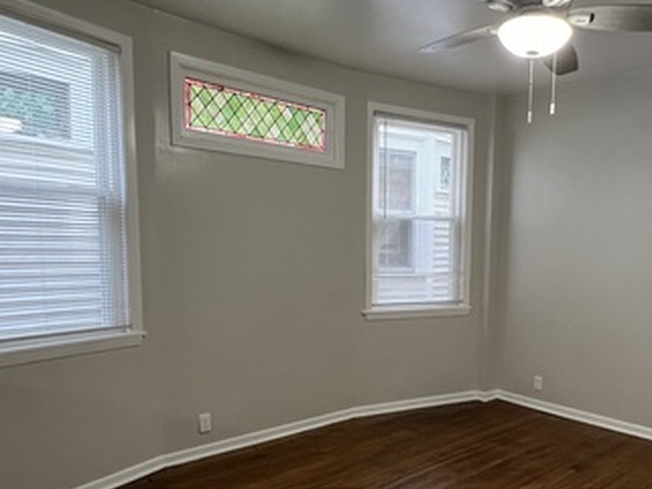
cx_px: 430
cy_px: 304
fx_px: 509
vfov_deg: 50.9
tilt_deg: -6.7
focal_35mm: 27
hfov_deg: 63.8
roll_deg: -1.5
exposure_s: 1/60
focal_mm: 1.57
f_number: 1.8
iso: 250
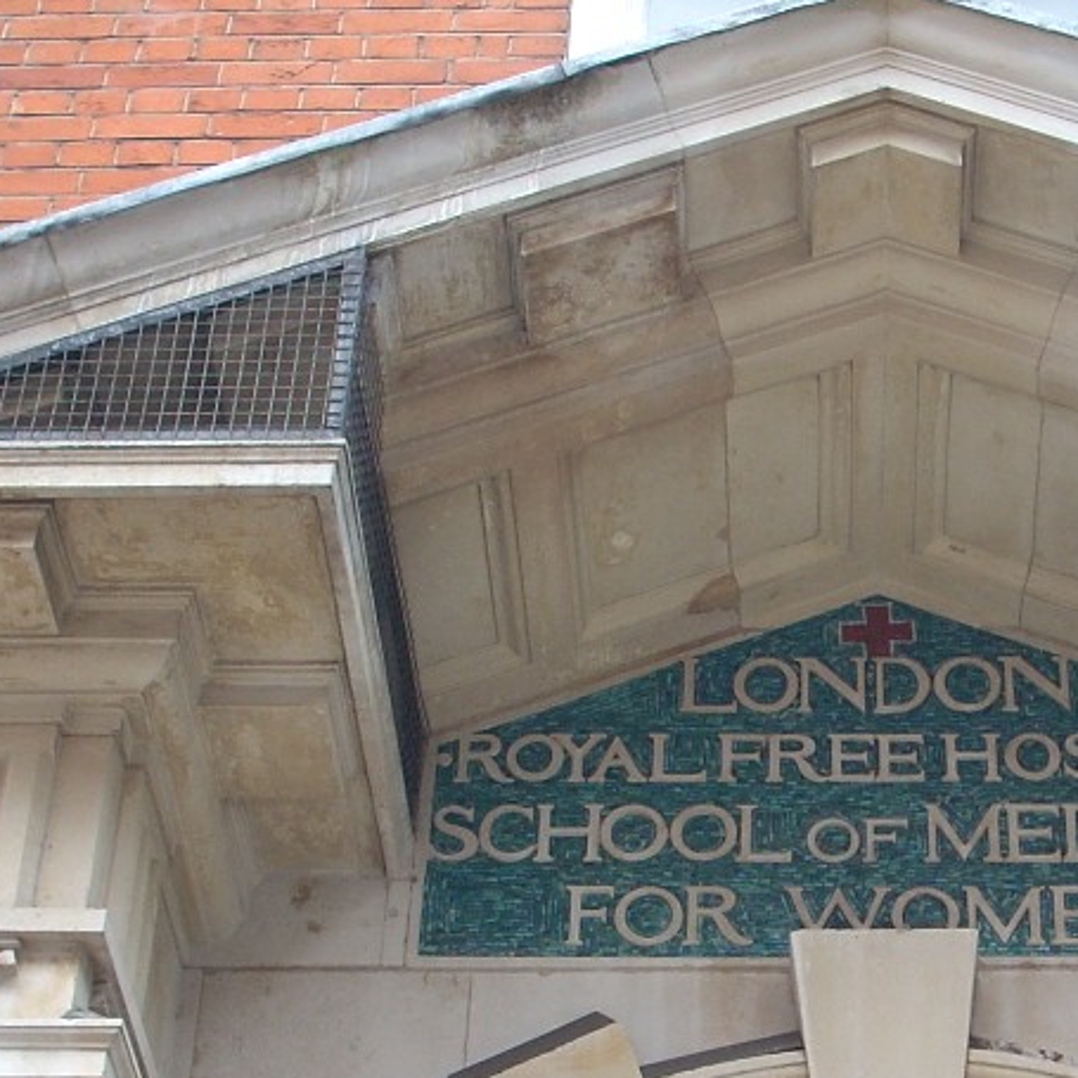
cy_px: 772
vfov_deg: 18.8
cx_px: 877
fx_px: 3241
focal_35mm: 92
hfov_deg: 18.7
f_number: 2.8
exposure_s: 1/101
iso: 64
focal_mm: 6.2
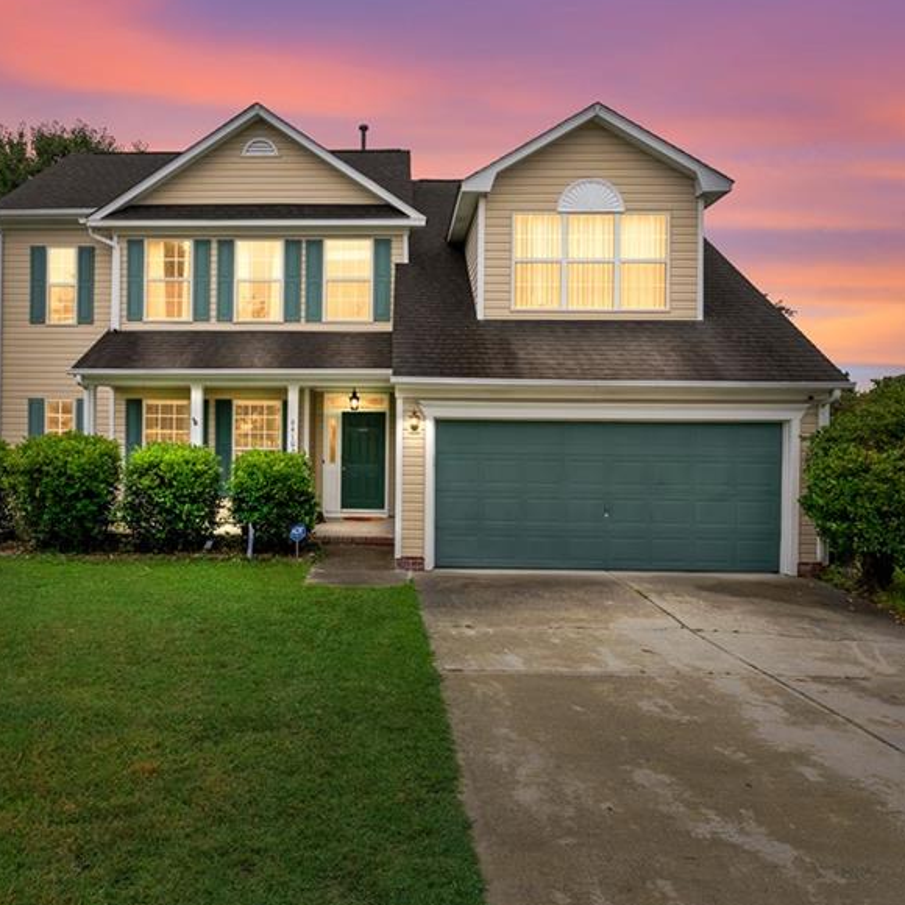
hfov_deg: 64.5
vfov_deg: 65.0
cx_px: 365
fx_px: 710
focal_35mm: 24
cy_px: 438
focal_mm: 16
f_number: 7.1
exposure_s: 1/1250
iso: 1000
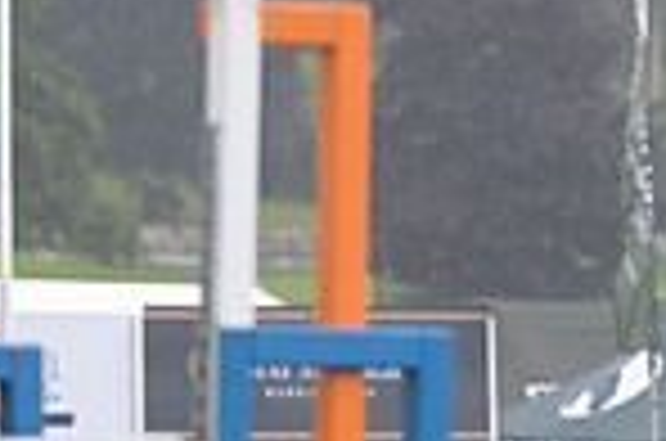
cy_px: 331
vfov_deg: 1.7
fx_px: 14510
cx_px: 1274
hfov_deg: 2.6
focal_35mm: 786
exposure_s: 1/1250
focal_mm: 200
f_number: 4.5
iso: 1400
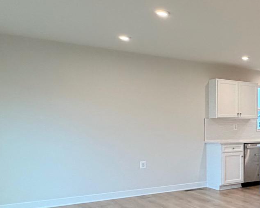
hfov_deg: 30.3
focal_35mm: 44
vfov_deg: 34.0
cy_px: 131
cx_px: 360
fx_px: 339
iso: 160
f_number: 2.2
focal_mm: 2.22
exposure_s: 1/120
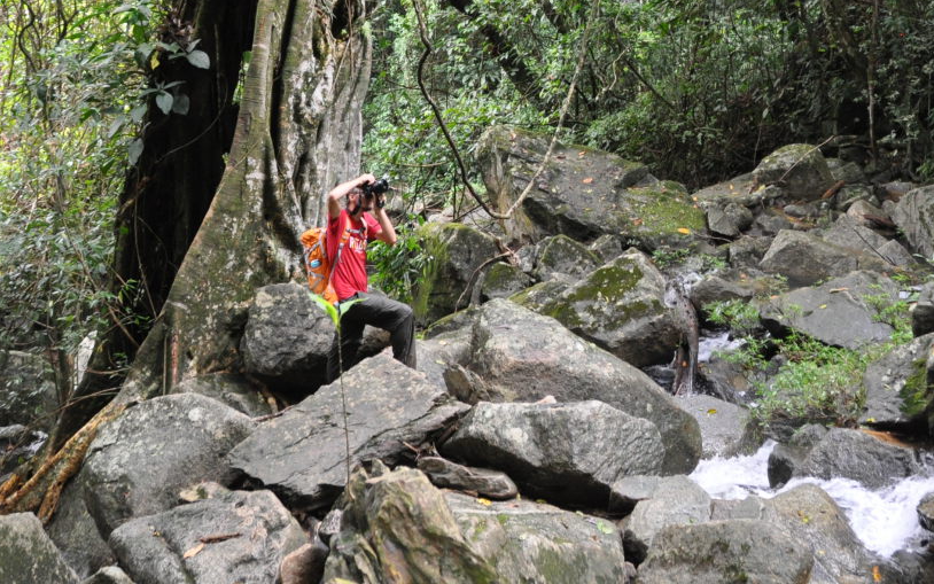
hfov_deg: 36.5
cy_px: 9
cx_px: 716
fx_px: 1375
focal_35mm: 54
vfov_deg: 23.1
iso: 800
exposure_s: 1/100
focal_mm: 18
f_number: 4.5
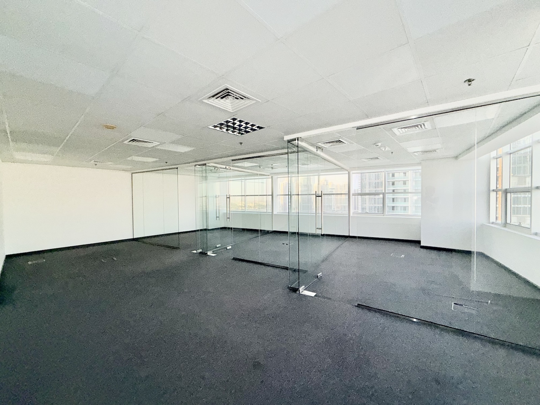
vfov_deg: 85.7
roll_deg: +1.1
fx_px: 218
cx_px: 270
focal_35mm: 14
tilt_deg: -1.9
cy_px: 202
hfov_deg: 102.1
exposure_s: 1/60
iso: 80
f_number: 2.2
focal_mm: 2.22
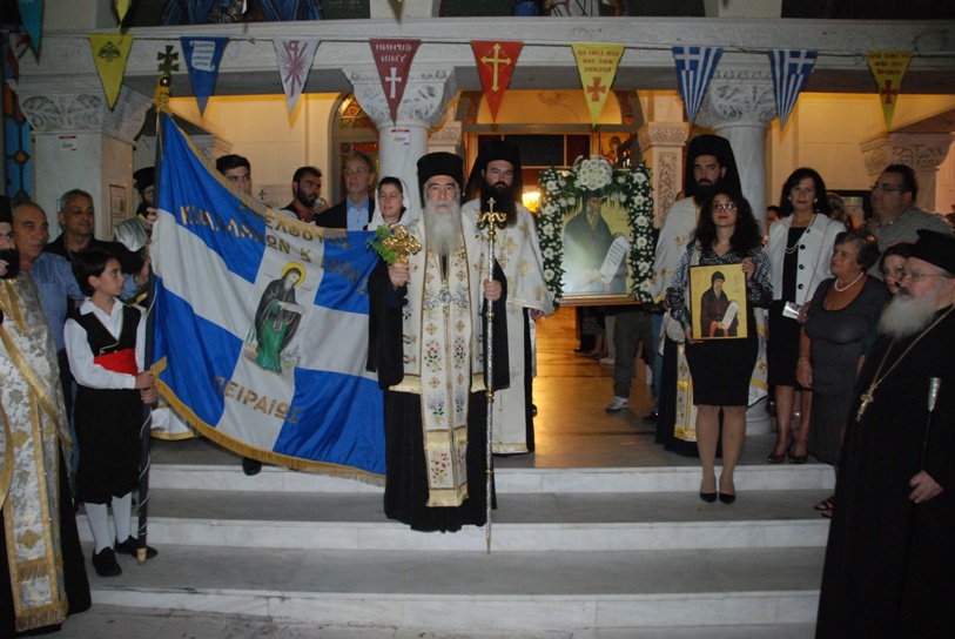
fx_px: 717
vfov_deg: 48.0
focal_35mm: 27
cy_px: 320
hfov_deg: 67.3
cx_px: 478
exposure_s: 1/50
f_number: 3.5
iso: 1600
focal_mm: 18
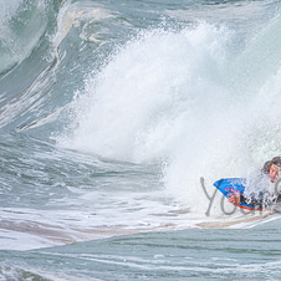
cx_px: 328
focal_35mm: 1639
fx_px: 15053
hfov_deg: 1.1
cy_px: 186
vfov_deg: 1.1
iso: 200
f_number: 5.6
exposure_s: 1/1000
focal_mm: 500
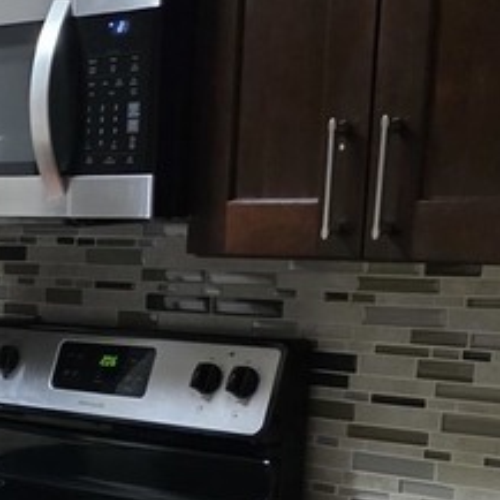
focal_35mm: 101
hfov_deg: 16.1
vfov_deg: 16.3
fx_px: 1651
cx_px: -187
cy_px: 647
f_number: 1.7
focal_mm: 6.3
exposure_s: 1/120
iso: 1000
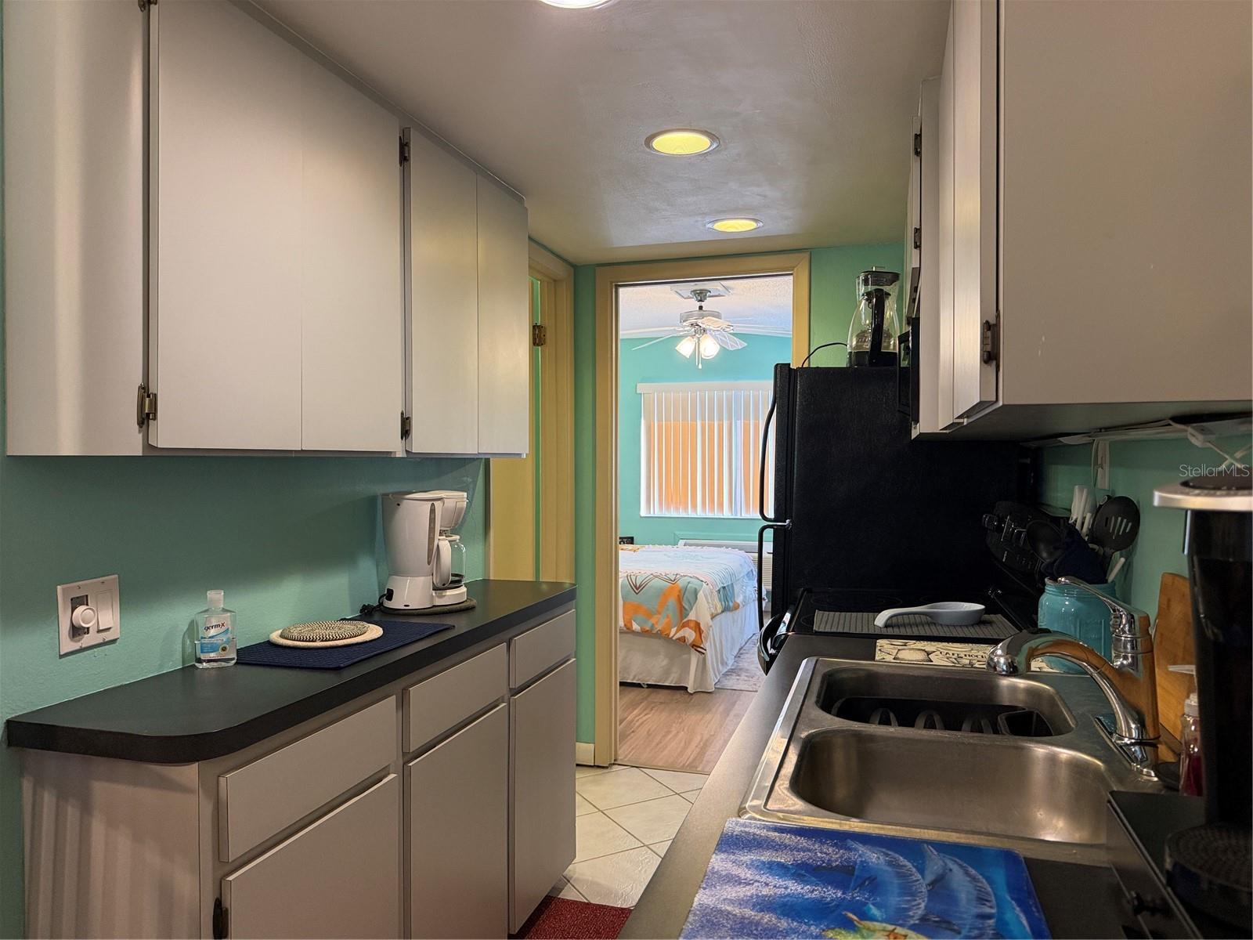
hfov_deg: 71.6
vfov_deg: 56.8
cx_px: 626
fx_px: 869
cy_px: 470
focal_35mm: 24
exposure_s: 1/120
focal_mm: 6.76
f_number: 1.78
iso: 400
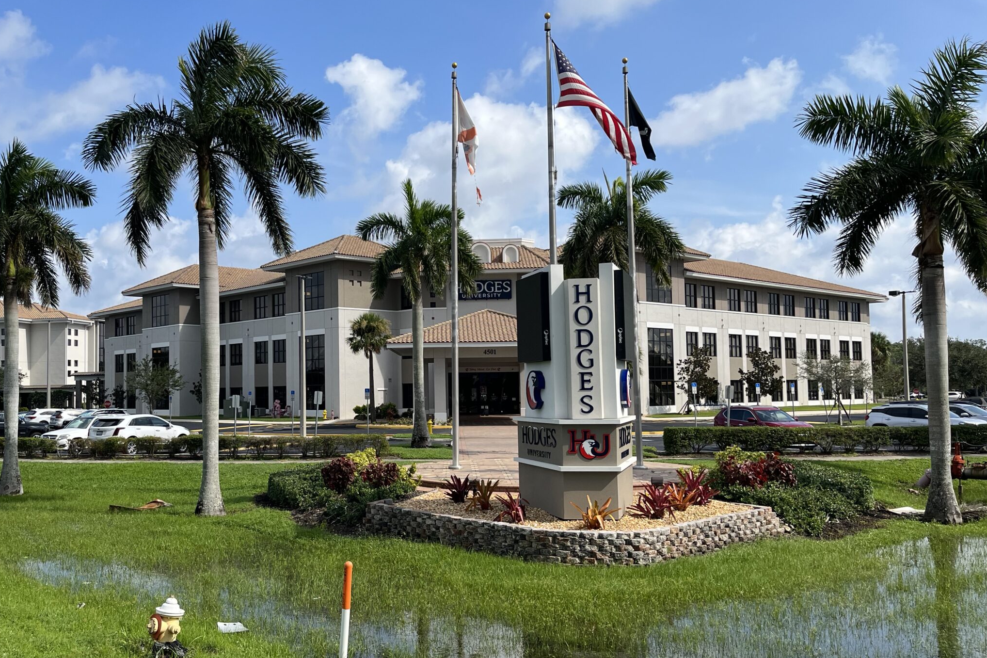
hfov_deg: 55.3
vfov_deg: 38.9
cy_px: 335
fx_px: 932
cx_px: 381
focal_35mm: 34
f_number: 1.6
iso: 50
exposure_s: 1/3413
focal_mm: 5.1
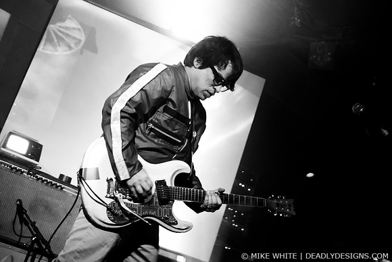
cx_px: 196
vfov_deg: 29.9
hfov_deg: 43.6
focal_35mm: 45
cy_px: 131
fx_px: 490
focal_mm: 30
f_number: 1.8
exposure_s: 1/30
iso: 1000
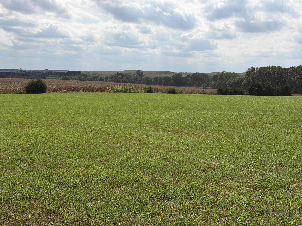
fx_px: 419
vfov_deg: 30.3
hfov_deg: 39.7
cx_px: 151
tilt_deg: -5.8
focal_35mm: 48
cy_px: 113
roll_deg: -0.8
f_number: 1.78
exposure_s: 1/9901
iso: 64
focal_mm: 6.76
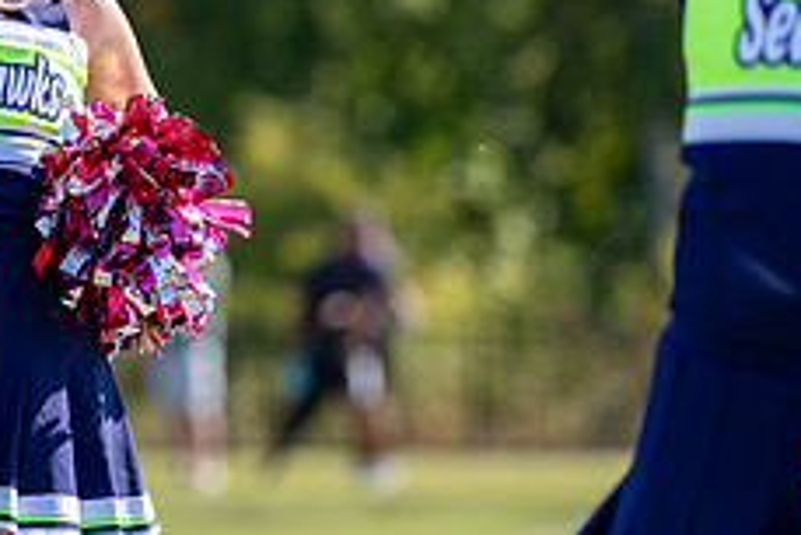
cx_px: 61
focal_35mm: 429
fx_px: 9551
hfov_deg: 4.8
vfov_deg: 3.2
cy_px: 55
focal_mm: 146
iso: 200
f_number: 2.8
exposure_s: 1/2000
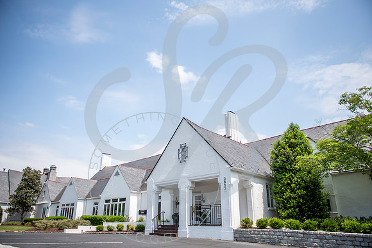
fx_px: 259
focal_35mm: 25
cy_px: 124
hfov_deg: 71.4
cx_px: 186
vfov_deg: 51.2
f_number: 2.8
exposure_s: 1/2000
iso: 100
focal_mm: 24
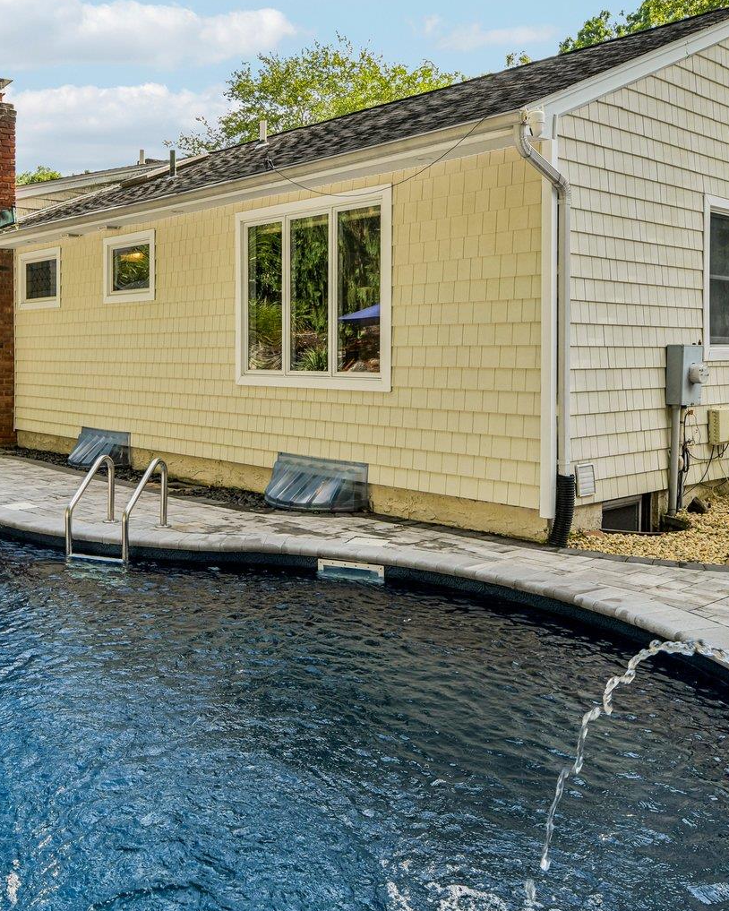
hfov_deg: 42.6
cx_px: 226
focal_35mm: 34
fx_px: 917
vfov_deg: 52.4
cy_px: 351
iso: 160
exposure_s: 1/160
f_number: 9
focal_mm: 18
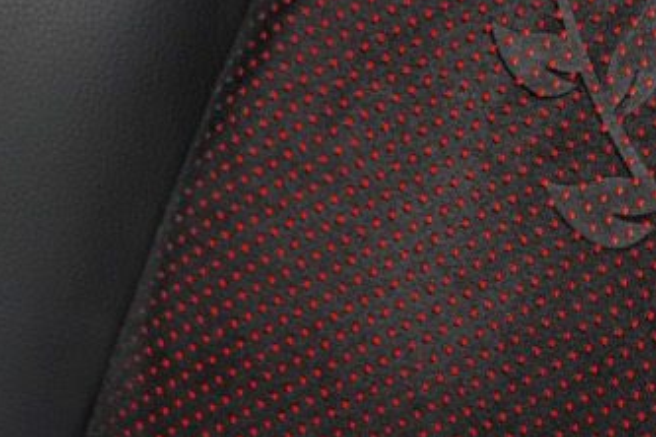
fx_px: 5740
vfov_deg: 4.3
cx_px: 648
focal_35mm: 315
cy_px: -341
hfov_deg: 6.5
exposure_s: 1/250
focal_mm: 70
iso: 250
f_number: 5.6
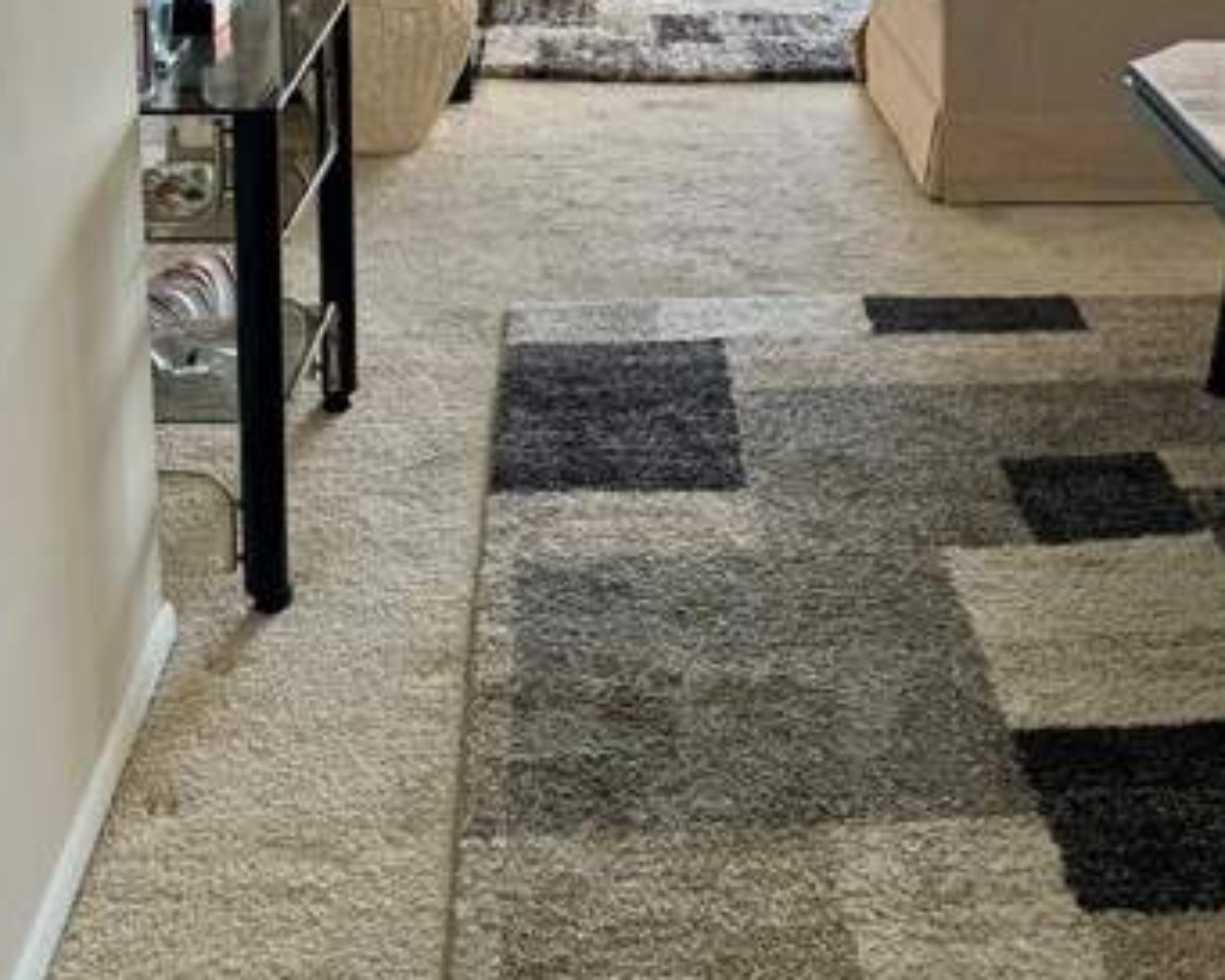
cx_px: 697
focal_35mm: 44
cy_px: -104
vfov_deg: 30.5
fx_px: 1596
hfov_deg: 41.9
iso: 64
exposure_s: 1/168
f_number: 1.78
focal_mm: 6.86
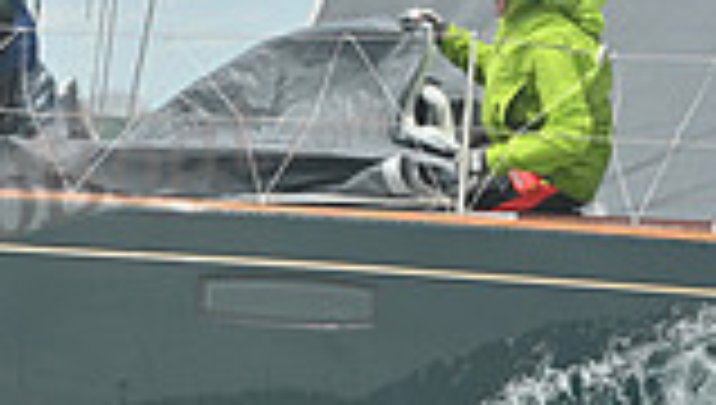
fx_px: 5077
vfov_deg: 4.6
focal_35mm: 267
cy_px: 16
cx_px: -477
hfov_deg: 7.9
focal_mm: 70
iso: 320
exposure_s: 1/1250
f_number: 8
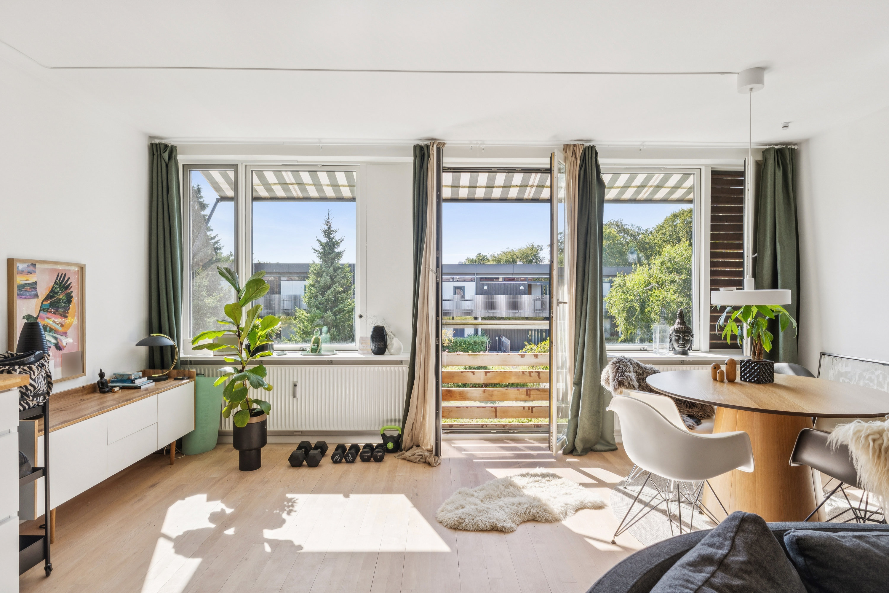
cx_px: 444
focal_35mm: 19
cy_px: 296
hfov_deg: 87.2
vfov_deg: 64.8
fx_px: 467
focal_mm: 12.6
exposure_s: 1/125
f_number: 7.1
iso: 250
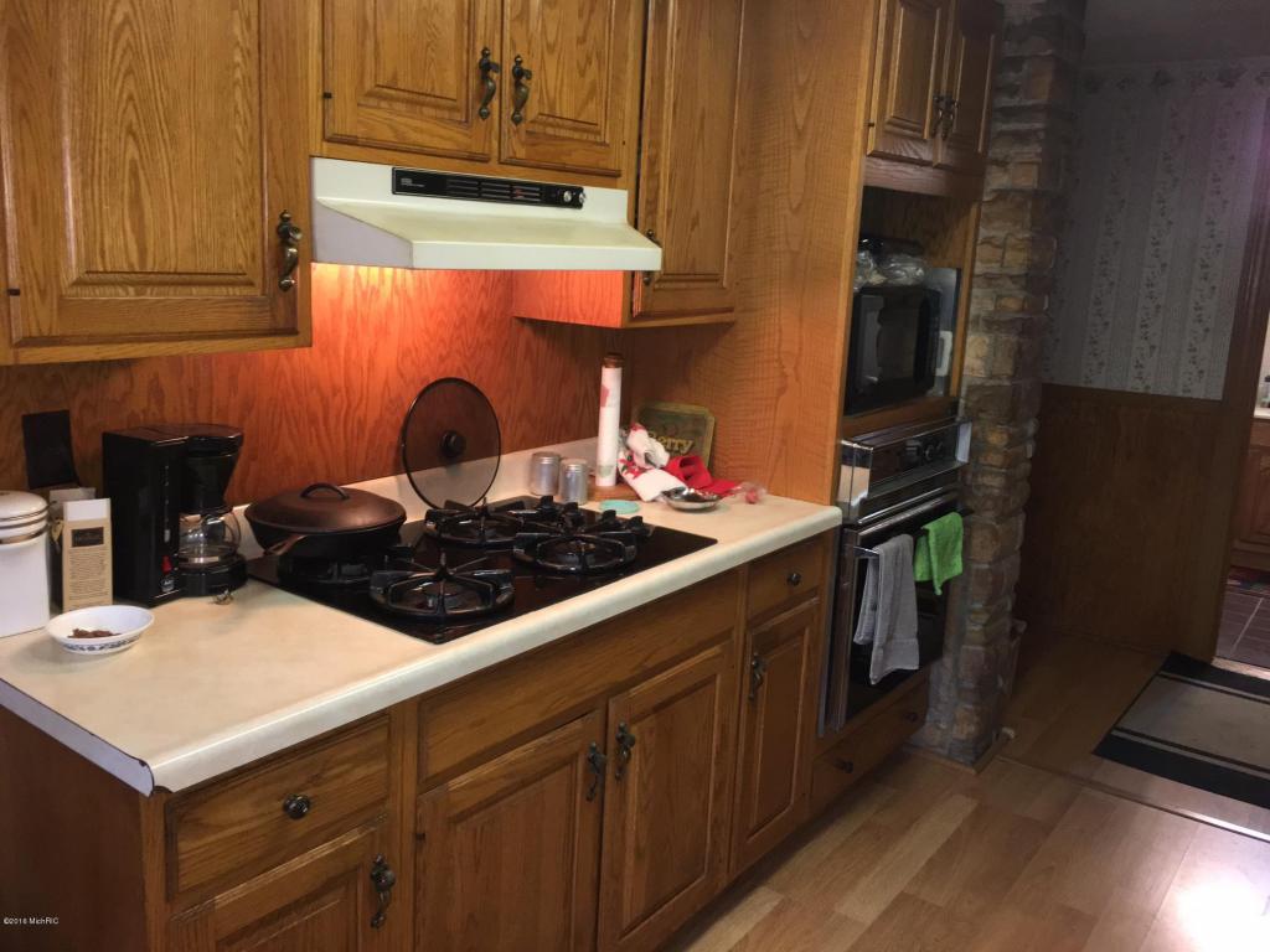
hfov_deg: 61.7
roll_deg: -1.6
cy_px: 476
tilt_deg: -12.7
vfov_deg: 48.2
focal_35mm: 29
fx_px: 1064
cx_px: 635
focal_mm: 4.15
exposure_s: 1/30
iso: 125
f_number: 2.2
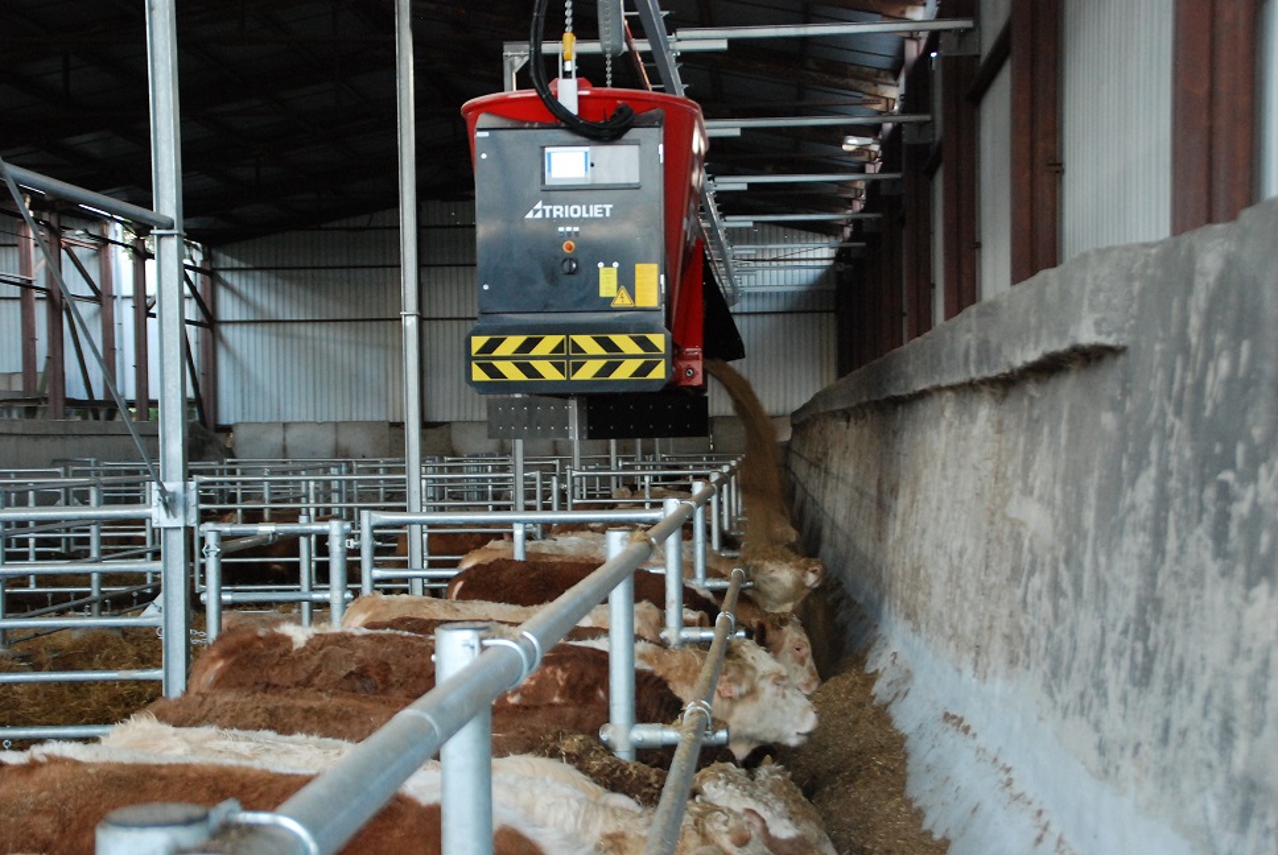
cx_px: 639
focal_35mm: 57
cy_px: 428
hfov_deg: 35.0
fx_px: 2026
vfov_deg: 23.8
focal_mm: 38
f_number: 4.5
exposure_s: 1/30
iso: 1250
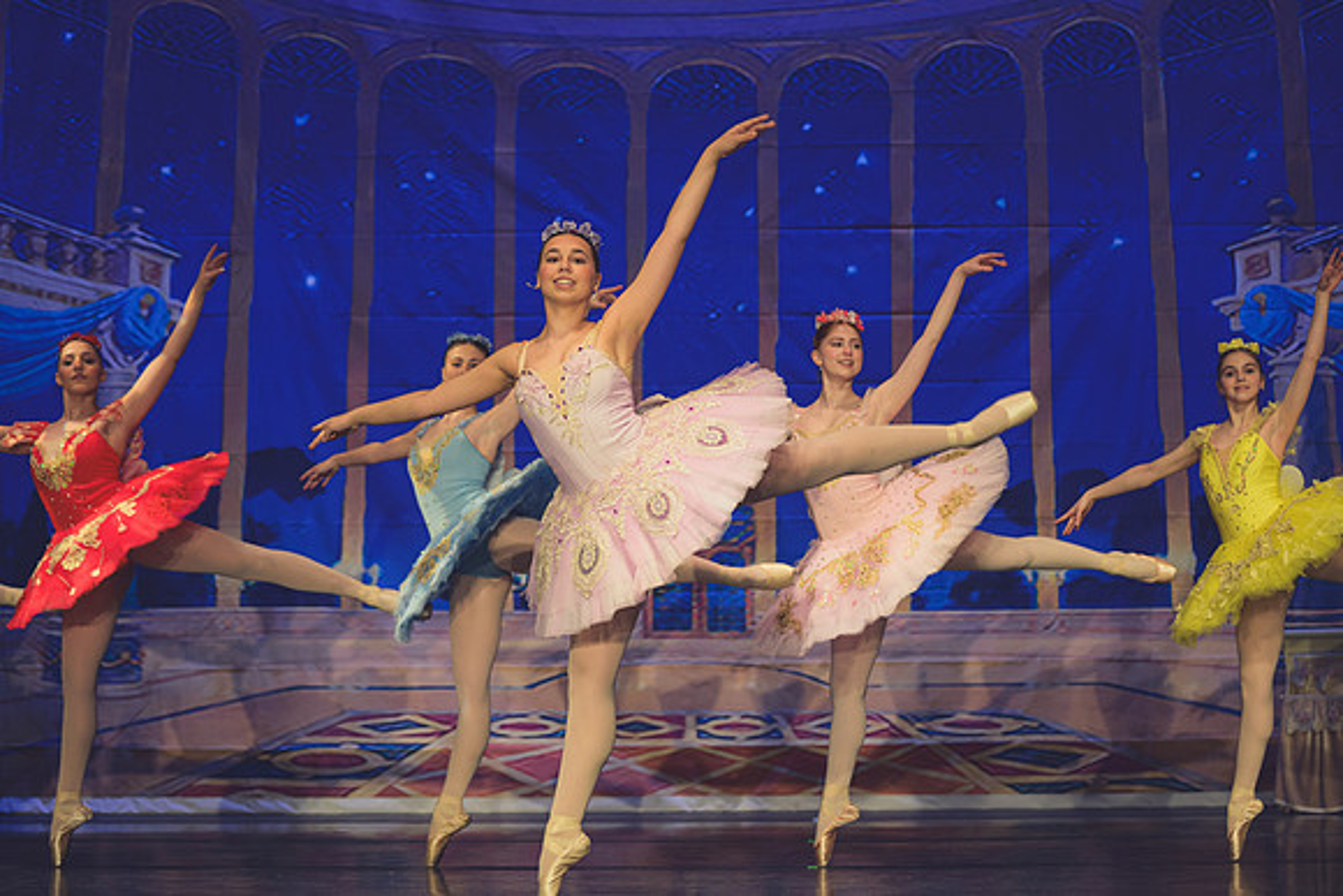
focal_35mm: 82
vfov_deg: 16.7
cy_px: 395
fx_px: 3051
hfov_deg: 24.8
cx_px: 652
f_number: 2.8
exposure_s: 1/320
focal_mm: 70
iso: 1000
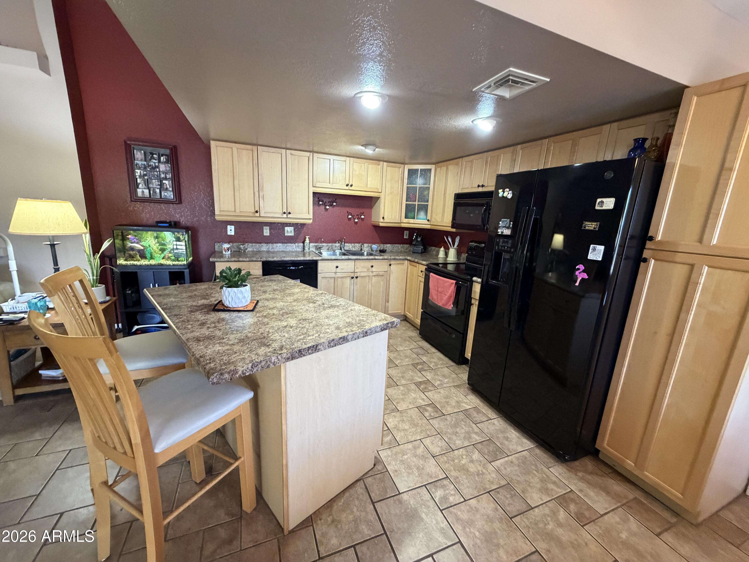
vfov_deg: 85.7
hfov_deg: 102.1
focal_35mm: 14
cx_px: 374
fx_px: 303
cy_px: 281
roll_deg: -3.2
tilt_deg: -13.8
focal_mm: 2.22
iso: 500
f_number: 2.2
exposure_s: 1/60
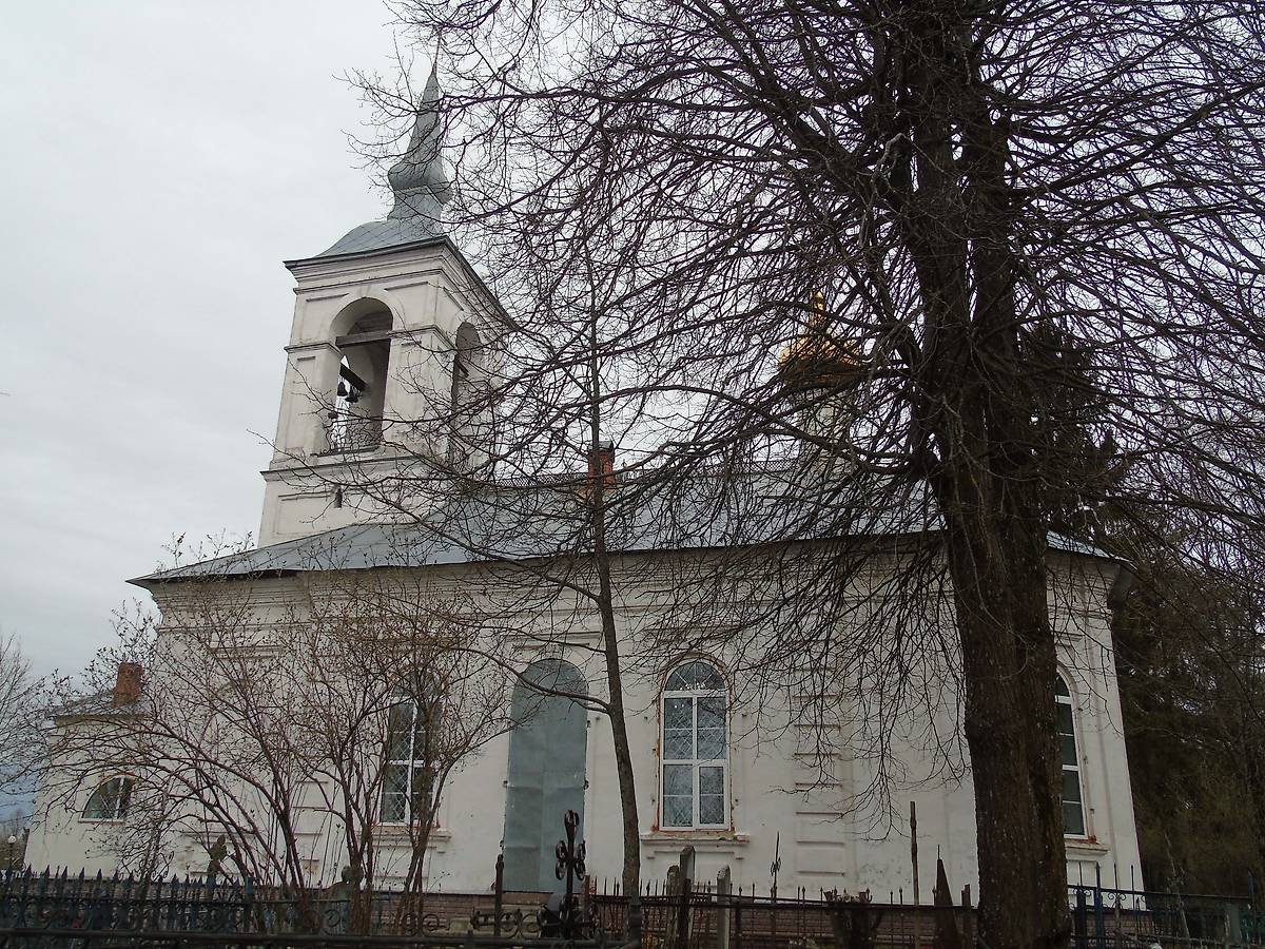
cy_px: 474
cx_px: 632
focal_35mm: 29
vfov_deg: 48.2
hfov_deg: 61.7
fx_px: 1060
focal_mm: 5.2
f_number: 3.6
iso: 80
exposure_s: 1/500
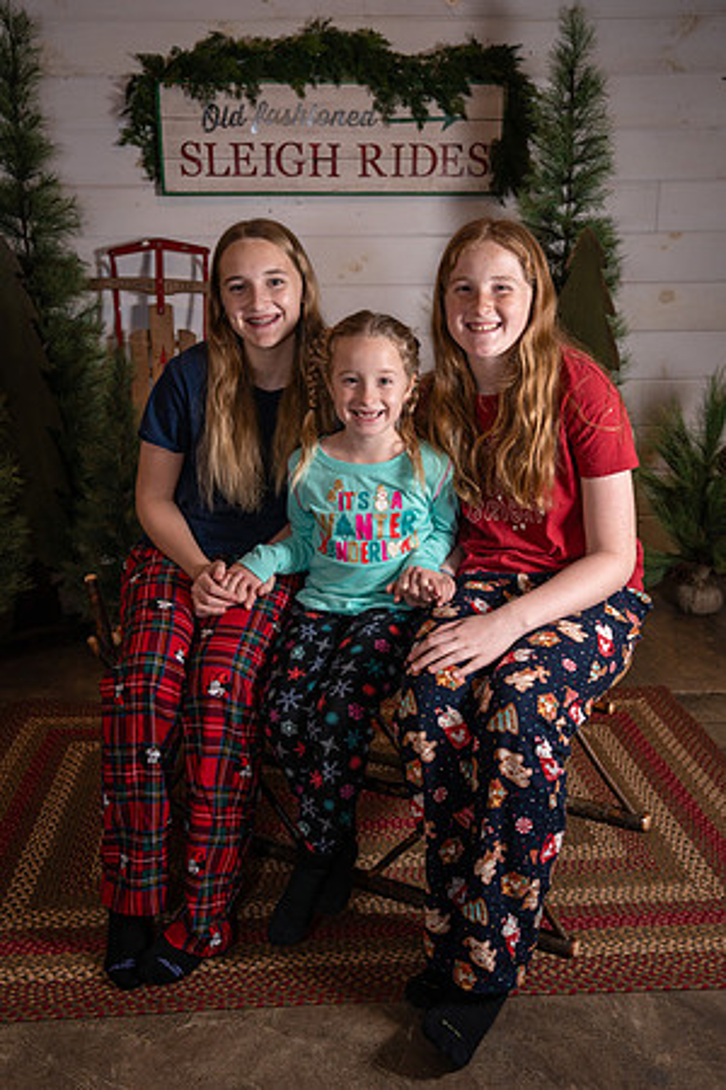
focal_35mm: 35
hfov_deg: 37.9
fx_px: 1059
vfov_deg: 54.4
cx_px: 363
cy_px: 545
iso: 320
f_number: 5
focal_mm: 35
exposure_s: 1/250
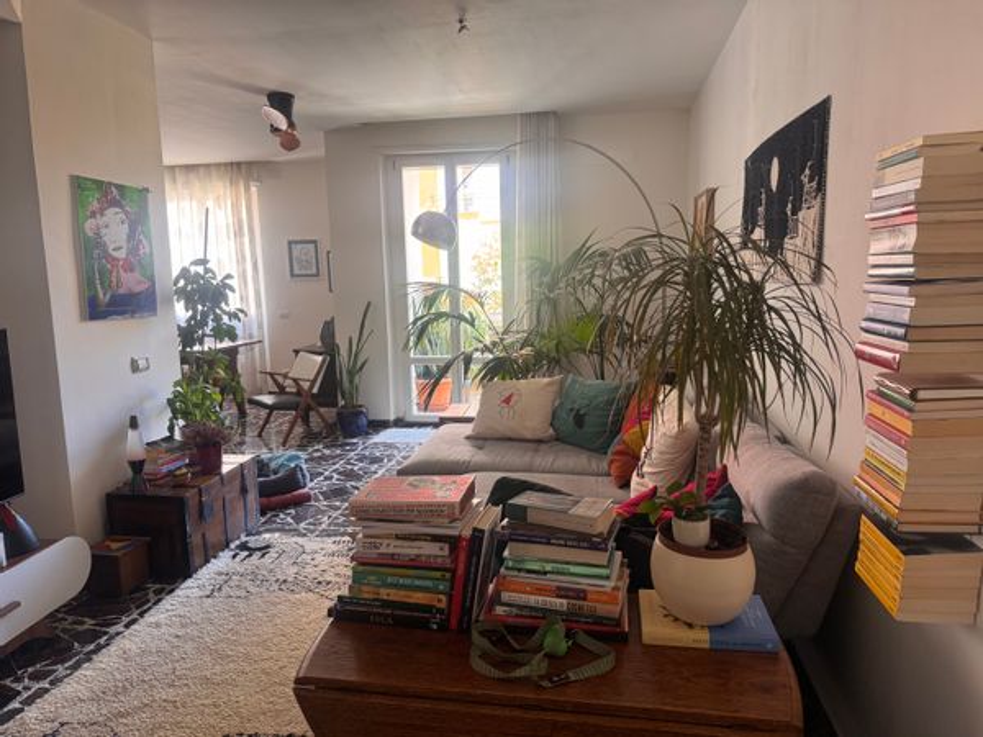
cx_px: 492
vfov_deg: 56.8
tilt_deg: -7.4
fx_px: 682
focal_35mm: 24
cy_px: 368
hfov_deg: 71.6
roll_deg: +1.8
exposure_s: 1/75
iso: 200
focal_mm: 6.76
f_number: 1.78
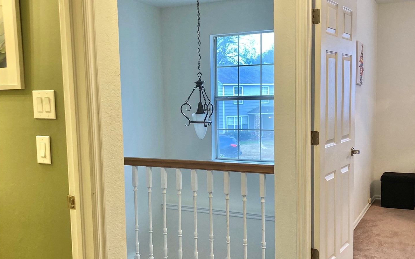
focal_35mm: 40
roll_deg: +1.0
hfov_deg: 49.3
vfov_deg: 32.0
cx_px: 208
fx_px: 452
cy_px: 140
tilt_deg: -5.0
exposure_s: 1/60
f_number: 1.8
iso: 125
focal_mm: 3.99
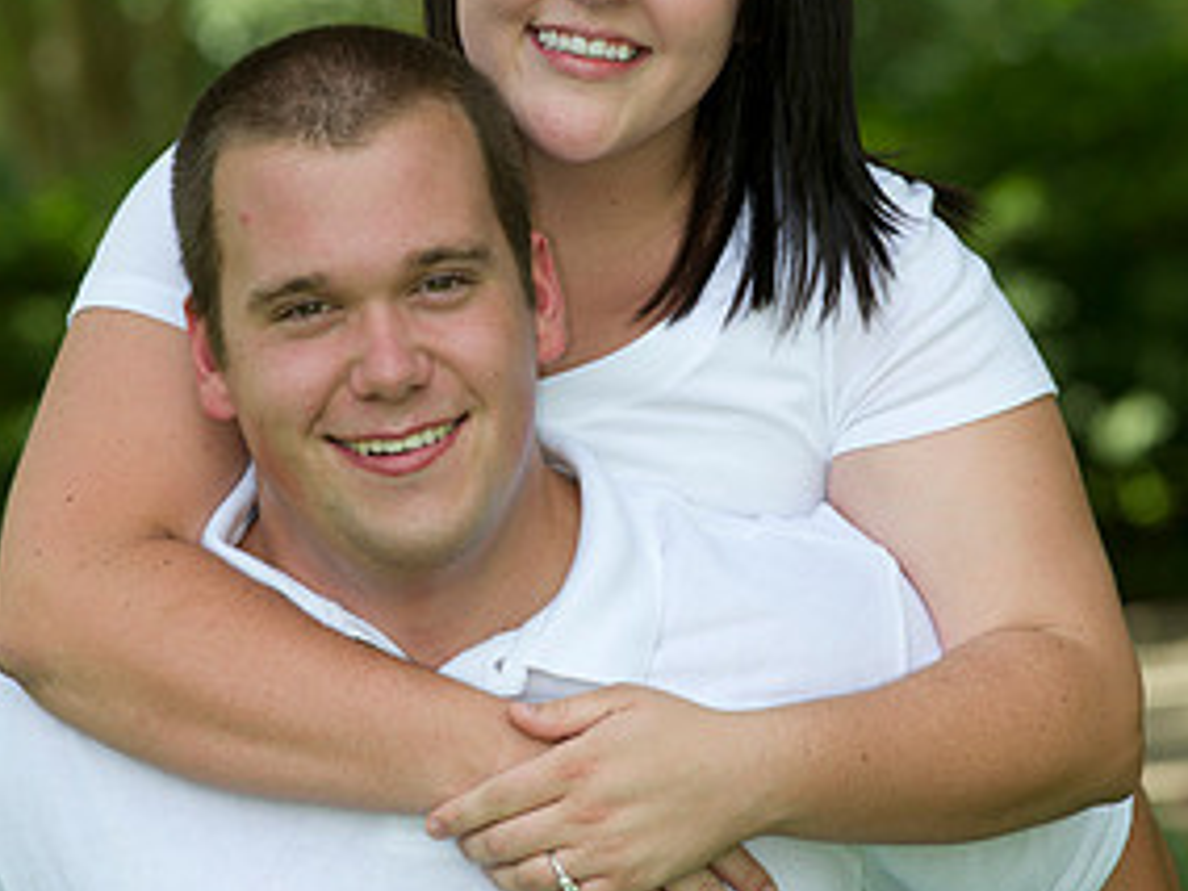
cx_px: 588
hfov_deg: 6.5
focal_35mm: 304
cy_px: 410
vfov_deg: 4.9
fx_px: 10433
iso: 400
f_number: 5.6
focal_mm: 200
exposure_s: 1/200
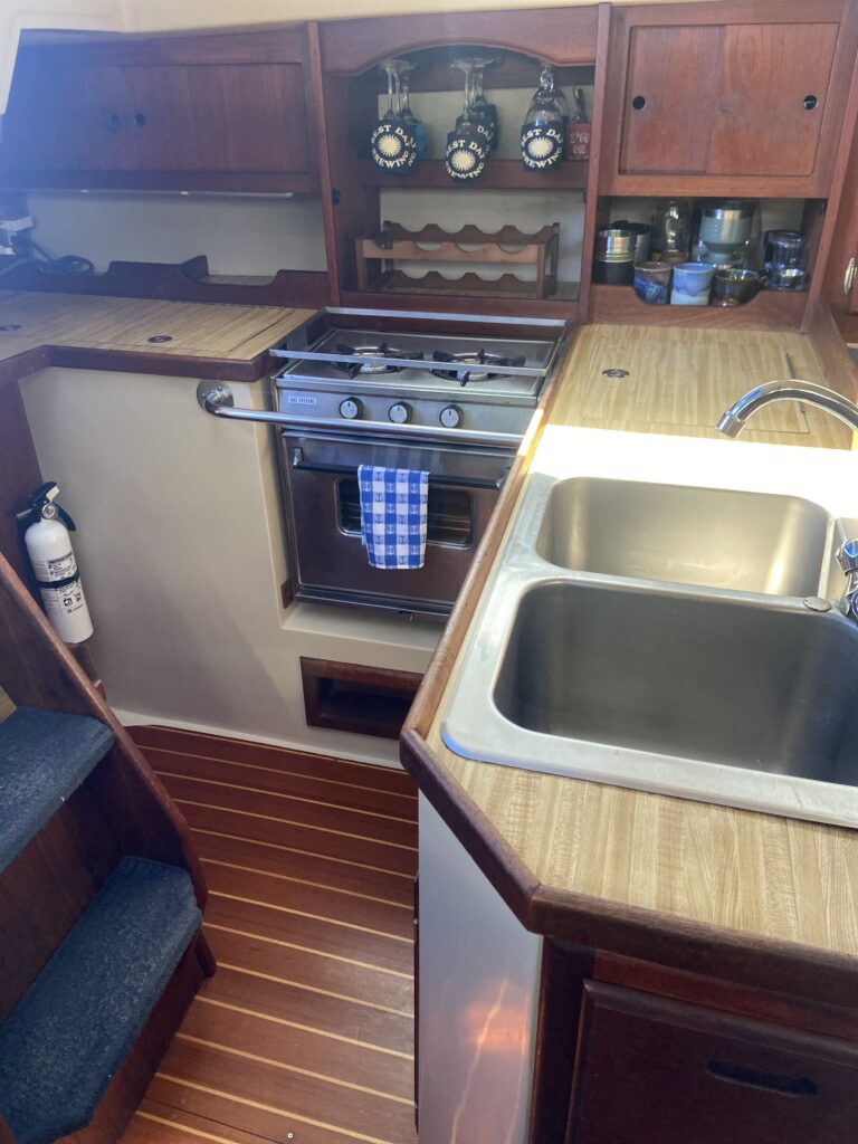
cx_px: 429
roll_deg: +2.3
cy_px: 572
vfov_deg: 67.3
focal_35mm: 26
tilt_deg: -28.8
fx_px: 859
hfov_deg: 53.1
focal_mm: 4.25
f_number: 1.8
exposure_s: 1/60
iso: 250
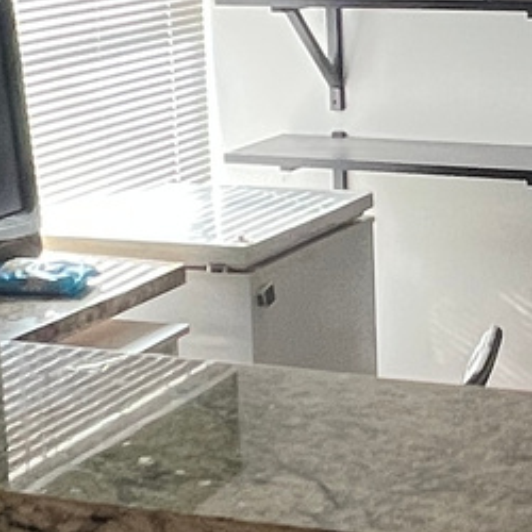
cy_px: 140
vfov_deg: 18.4
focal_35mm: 94
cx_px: 585
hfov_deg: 17.8
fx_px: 1634
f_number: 1.8
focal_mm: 1.57
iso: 160
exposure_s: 1/120
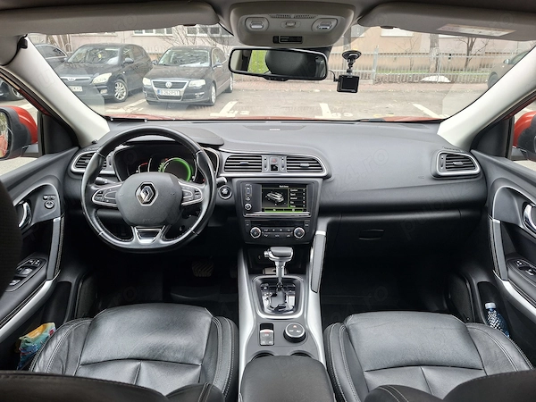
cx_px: 268
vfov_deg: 58.9
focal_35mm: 23
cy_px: 201
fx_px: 356
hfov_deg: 73.9
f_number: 1.8
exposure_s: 1/100
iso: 64
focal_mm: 5.54
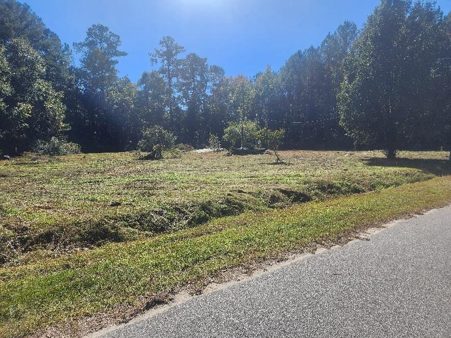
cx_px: 226
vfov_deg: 58.9
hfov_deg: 73.9
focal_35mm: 23
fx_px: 300
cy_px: 169
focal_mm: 6.4
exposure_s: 1/909
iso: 12
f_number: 1.8
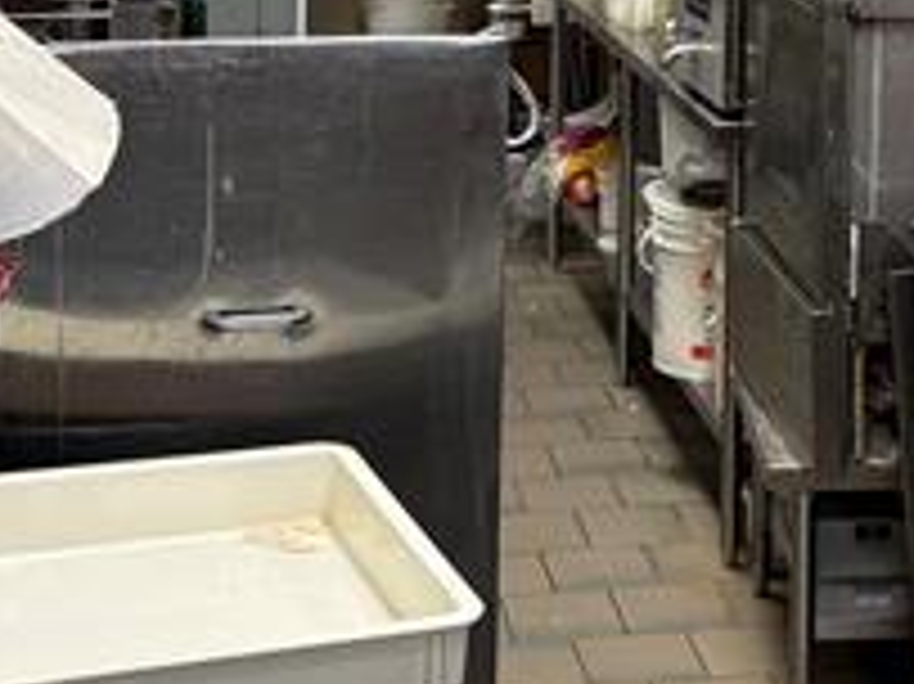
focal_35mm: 82
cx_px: 711
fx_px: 2164
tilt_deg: -2.8
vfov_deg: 17.1
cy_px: -158
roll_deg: -0.5
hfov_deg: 23.5
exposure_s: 1/60
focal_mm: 5.96
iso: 125
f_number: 1.6
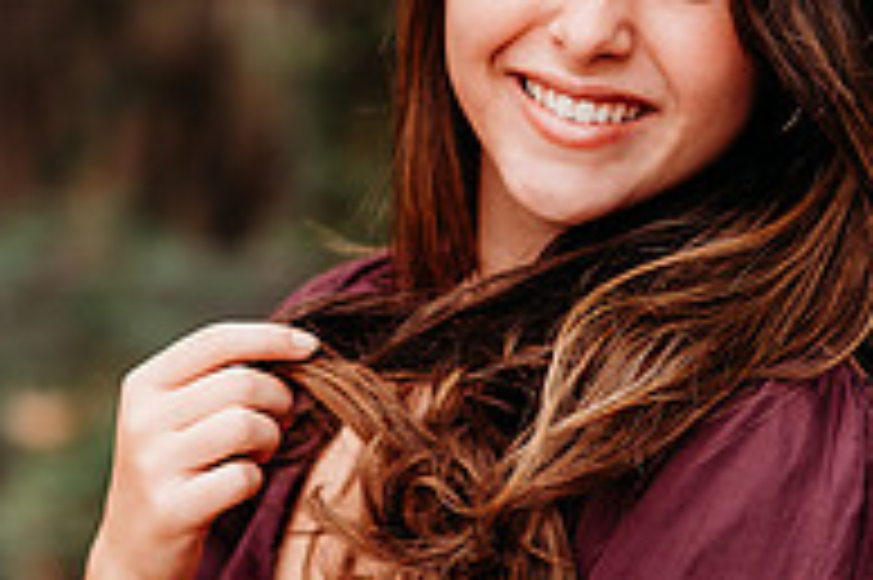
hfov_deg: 8.1
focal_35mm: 254
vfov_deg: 5.4
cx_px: 459
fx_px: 6154
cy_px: 223
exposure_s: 1/500
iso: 250
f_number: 2.2
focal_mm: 85
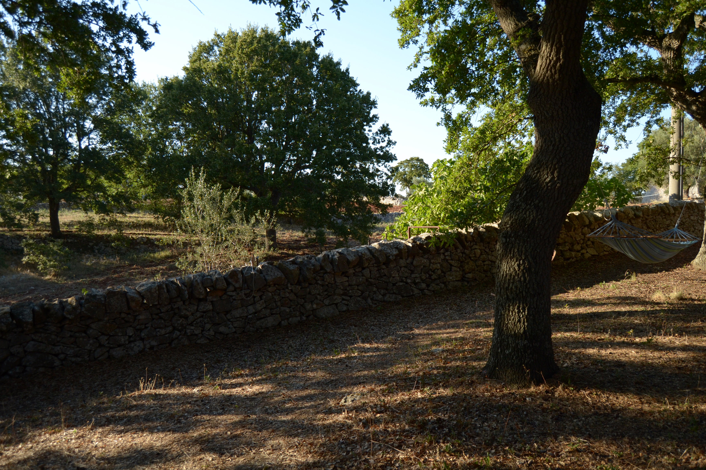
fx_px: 529
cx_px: 353
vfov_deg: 47.9
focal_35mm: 27
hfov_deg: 67.4
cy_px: 235
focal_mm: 18
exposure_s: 1/500
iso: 200
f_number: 4.5
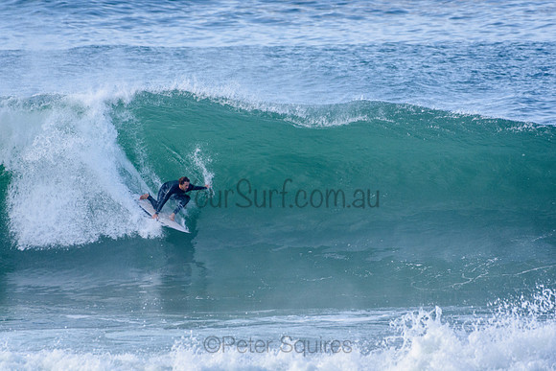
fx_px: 11586
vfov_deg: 1.8
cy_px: 186
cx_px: 278
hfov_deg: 2.7
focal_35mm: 750
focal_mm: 500
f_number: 5.6
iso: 640
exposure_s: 1/2000
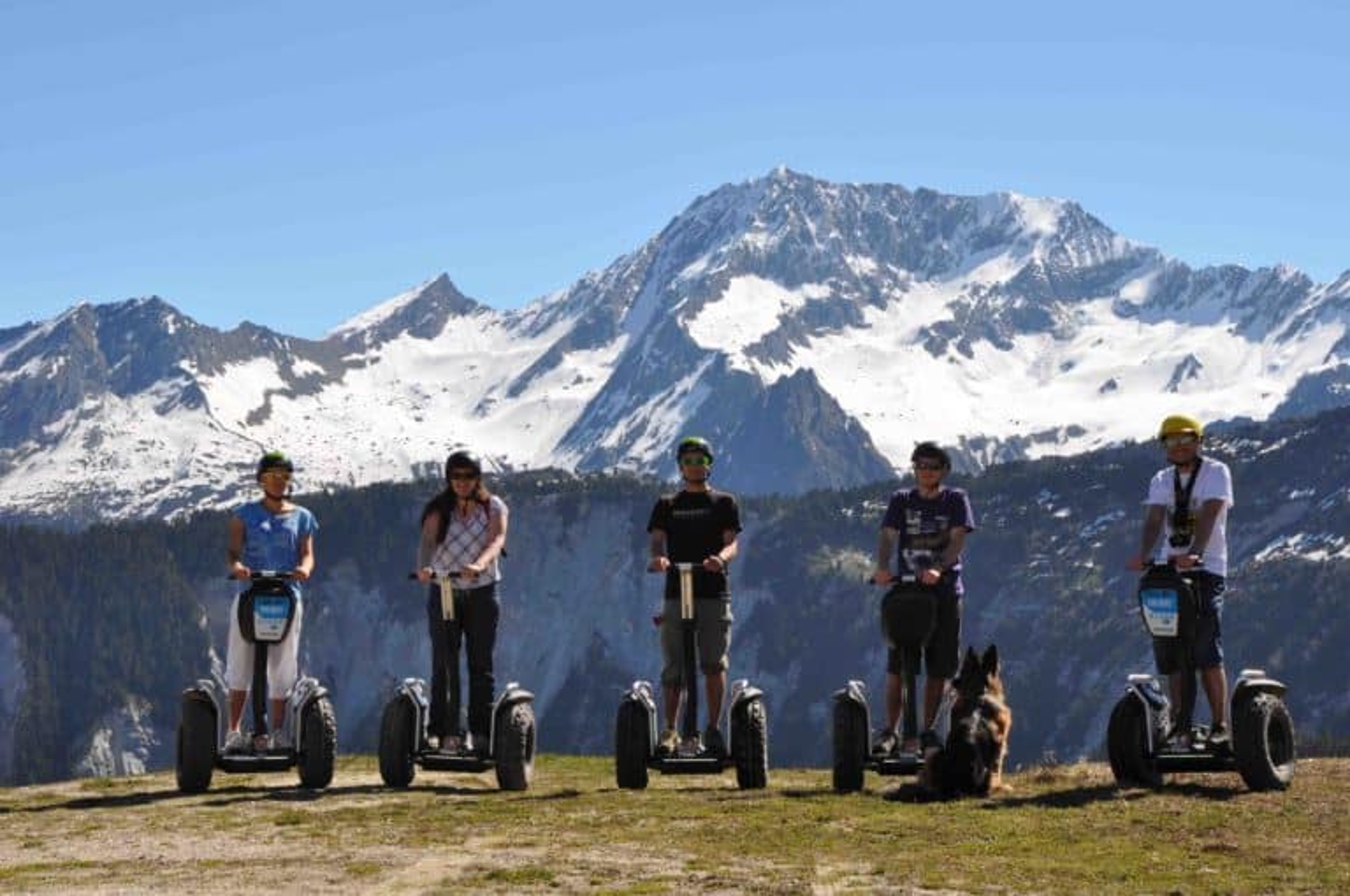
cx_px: 675
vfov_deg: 20.1
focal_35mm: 68
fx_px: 2528
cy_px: 448
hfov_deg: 29.9
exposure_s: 1/200
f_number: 16
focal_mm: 45
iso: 200
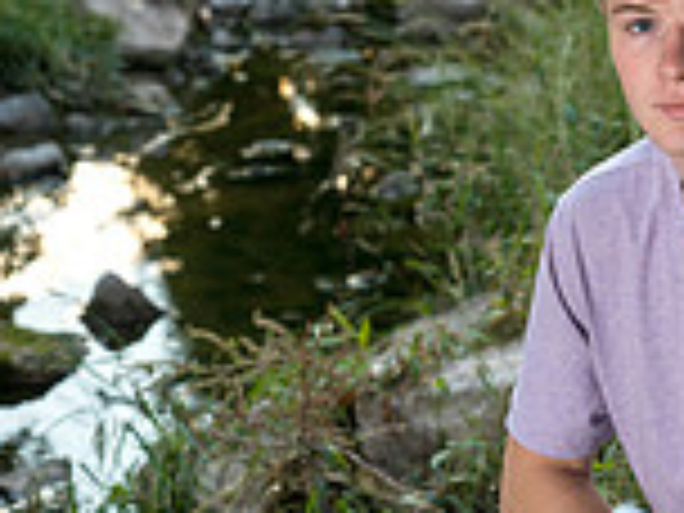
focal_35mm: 128
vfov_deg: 11.5
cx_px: 554
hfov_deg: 15.3
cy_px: 432
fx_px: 2529
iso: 125
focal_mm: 45
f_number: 4
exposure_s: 1/160
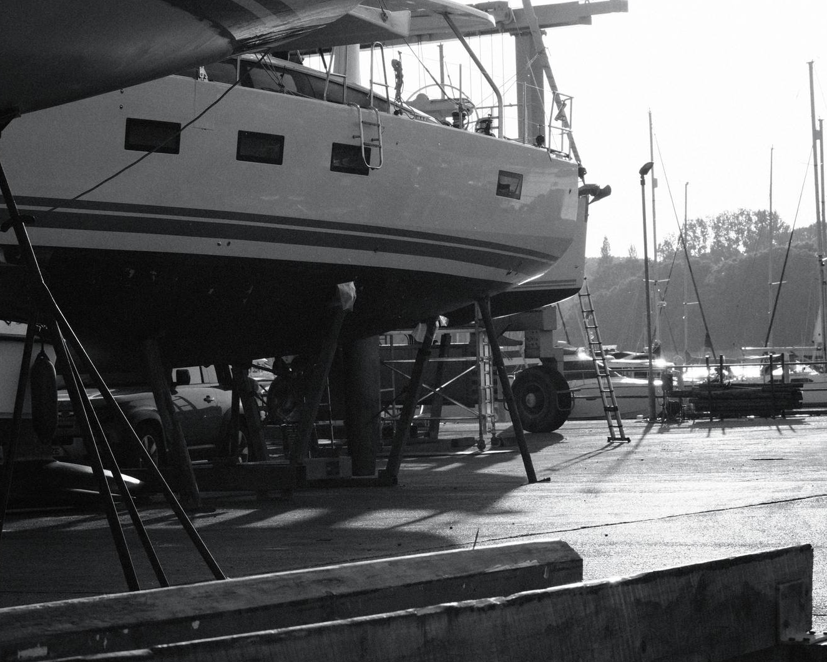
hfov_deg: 16.2
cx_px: 472
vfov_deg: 13.0
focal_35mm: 119
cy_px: 333
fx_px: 2913
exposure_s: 1/450
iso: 640
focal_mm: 70
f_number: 10
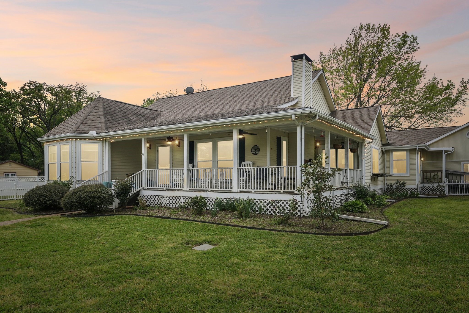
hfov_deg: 73.7
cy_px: 156
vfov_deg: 53.1
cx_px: 234
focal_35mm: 24
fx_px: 313
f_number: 8
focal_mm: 24
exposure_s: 1/800
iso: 400
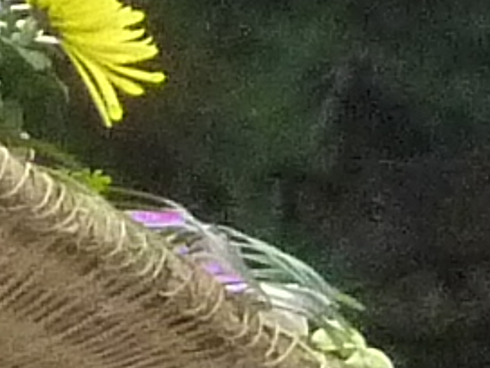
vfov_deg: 1.4
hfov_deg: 1.9
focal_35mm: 1053
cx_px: -391
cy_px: 693
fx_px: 14906
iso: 500
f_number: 4.2
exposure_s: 1/250
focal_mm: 12.8
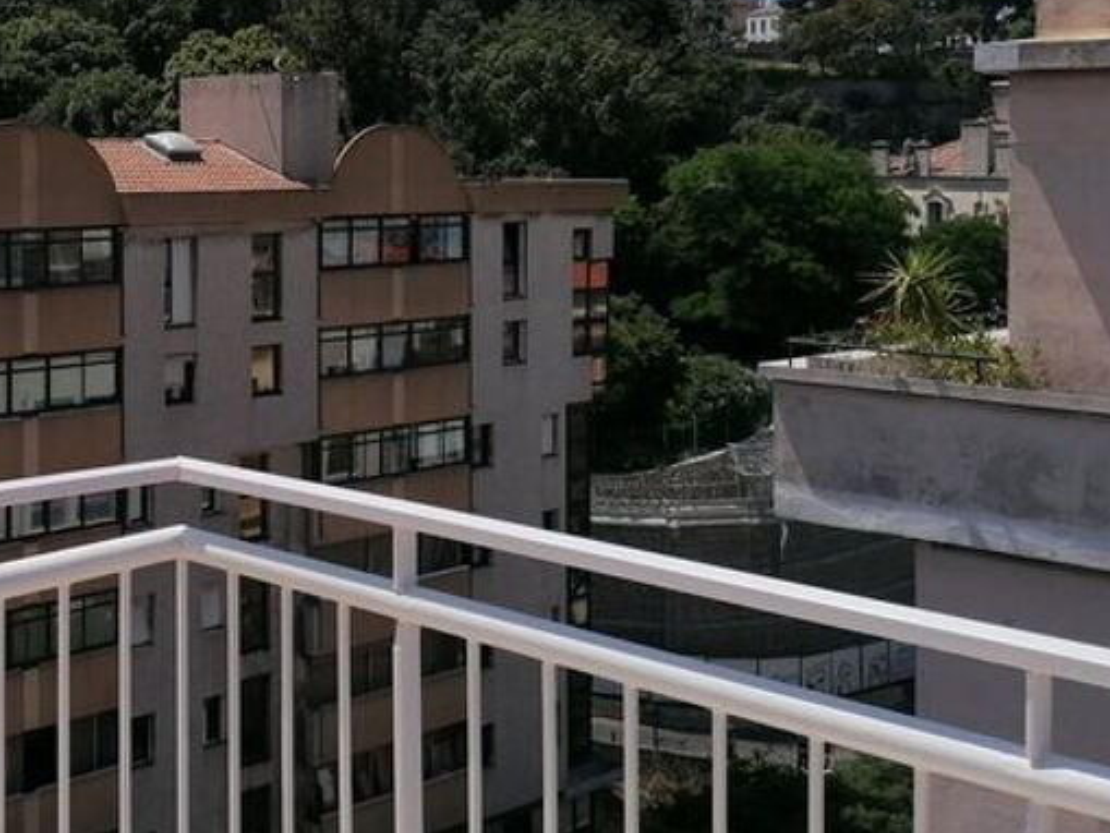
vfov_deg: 27.1
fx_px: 1700
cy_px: 192
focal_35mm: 53
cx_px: 148
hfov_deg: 34.5
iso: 50
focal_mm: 4.75
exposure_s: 1/3413
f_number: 1.8
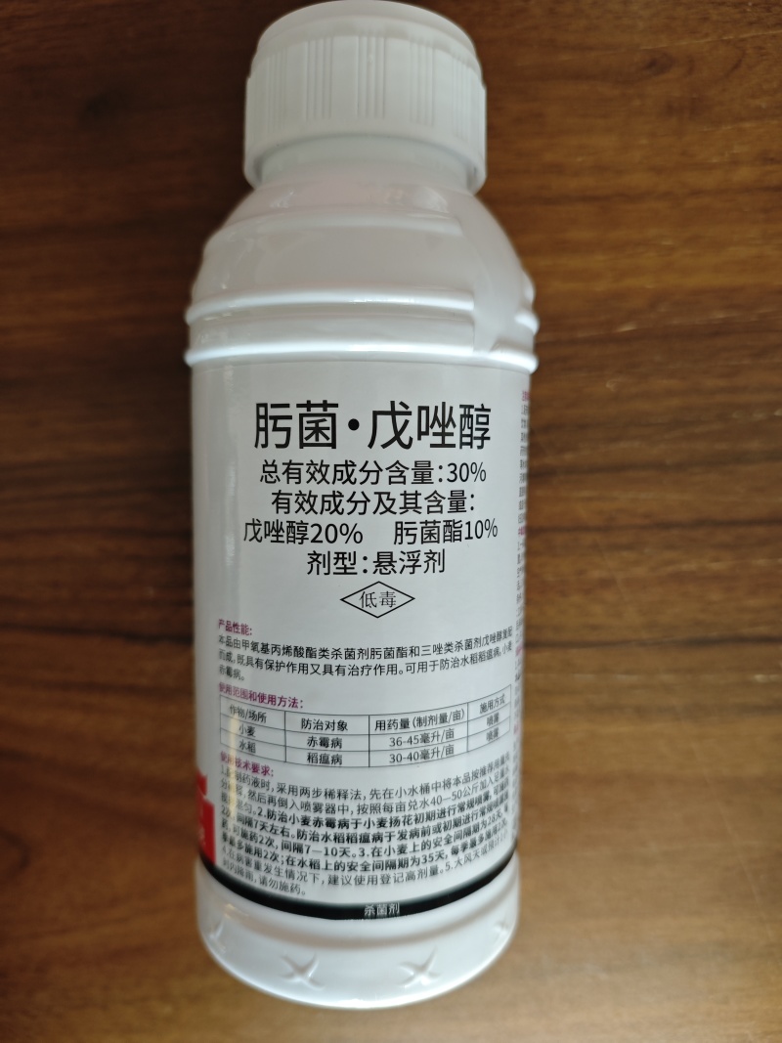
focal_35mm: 23
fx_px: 693
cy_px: 522
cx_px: 391
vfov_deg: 73.9
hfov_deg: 58.9
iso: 320
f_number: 1.6
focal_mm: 6.55
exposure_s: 1/91.9
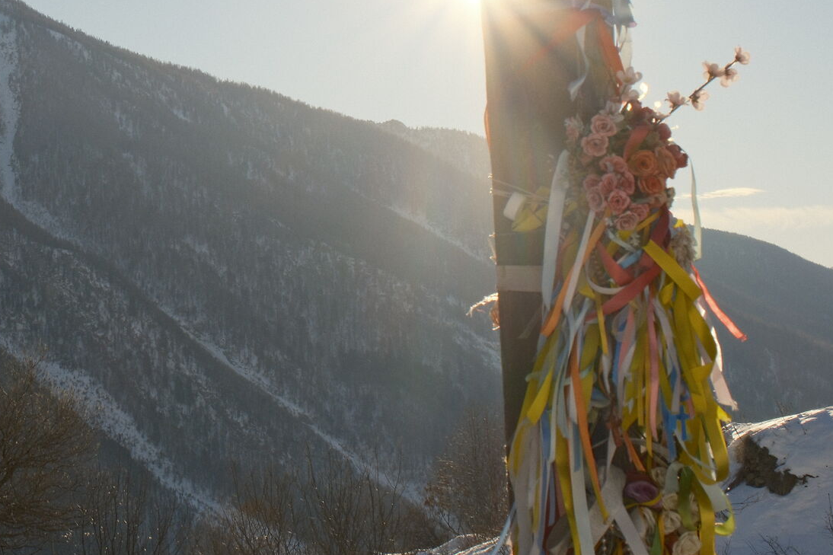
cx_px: 25
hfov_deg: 24.6
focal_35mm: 79
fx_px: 1828
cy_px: 33
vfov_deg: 17.0
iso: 500
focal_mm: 24
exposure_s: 1/1600
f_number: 7.1
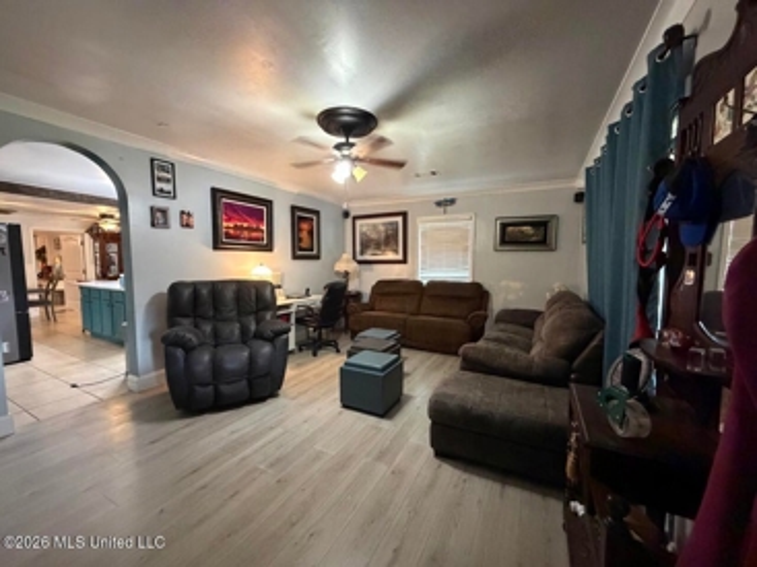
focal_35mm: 14
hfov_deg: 102.1
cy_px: 284
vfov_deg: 85.6
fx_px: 306
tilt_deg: -3.6
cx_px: 378
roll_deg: -0.6
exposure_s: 1/60
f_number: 2.2
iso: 1000
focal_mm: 2.22
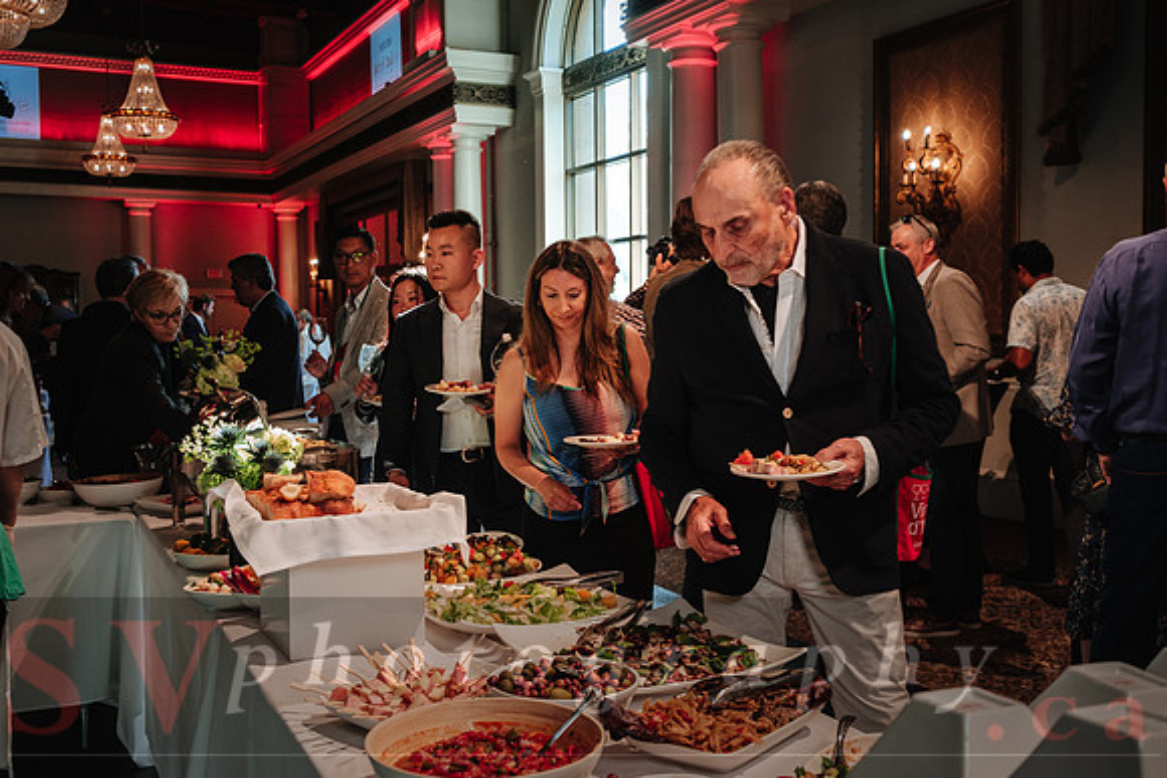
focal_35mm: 37
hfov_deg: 51.3
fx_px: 1216
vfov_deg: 35.5
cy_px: 389
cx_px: 597
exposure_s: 1/80
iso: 800
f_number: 5
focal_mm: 24
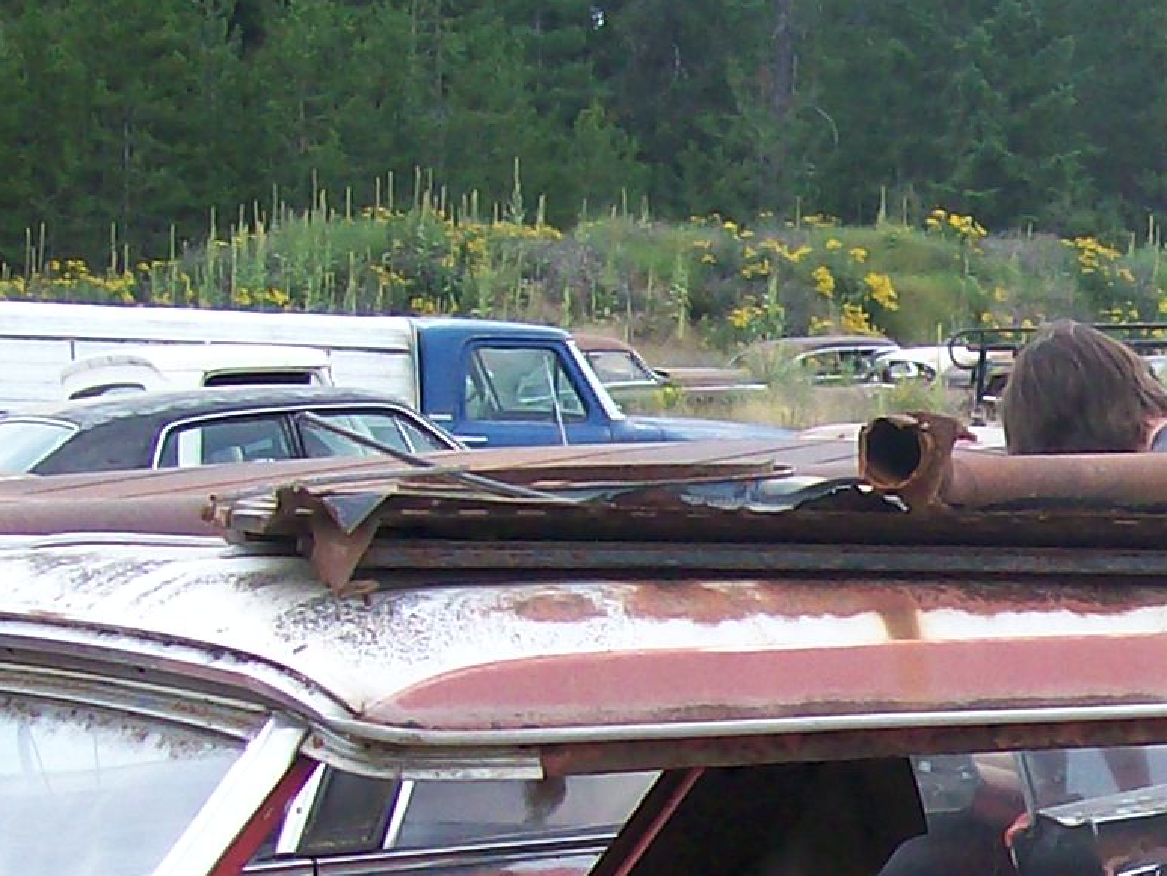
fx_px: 4822
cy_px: 1364
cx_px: 1443
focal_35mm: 143
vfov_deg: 10.0
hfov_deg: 13.4
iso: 80
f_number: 2.7
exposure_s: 1/424
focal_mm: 6
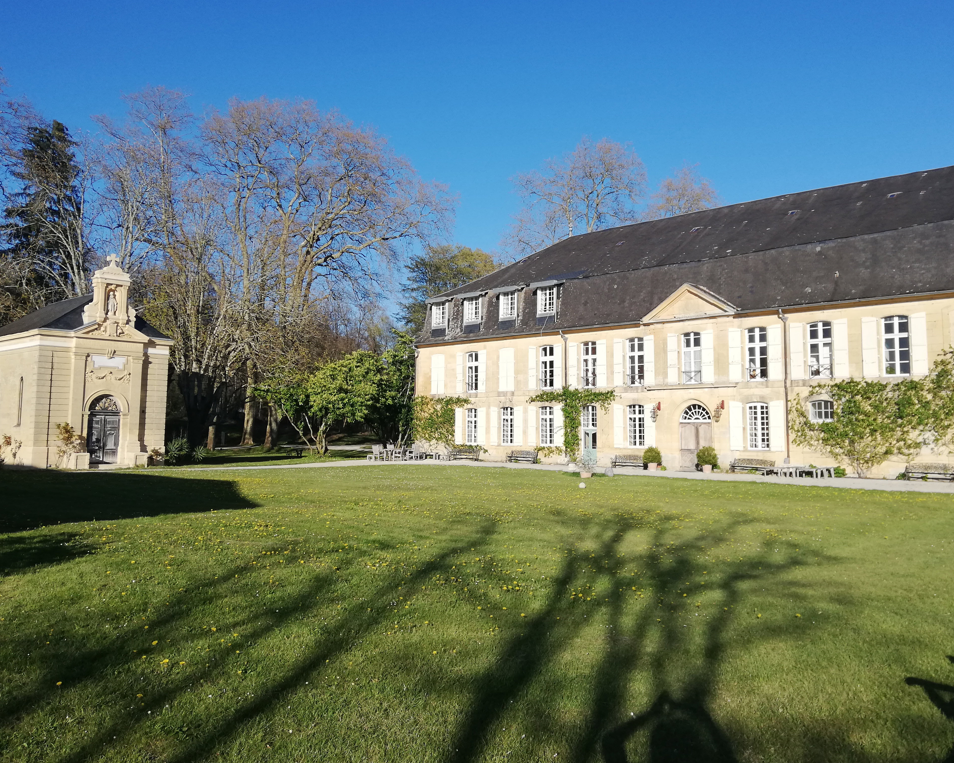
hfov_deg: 55.6
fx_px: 904
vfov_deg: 45.7
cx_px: 518
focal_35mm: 32
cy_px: 348
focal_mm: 3.81
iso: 50
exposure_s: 1/868
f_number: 2.2
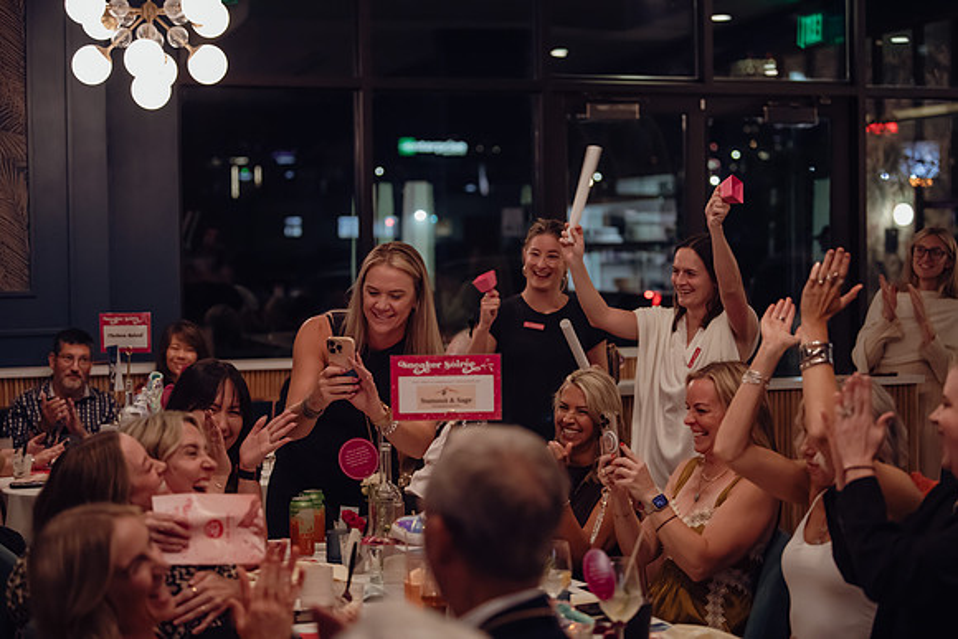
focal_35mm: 70
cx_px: 479
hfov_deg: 28.8
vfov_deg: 19.5
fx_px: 1863
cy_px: 320
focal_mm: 70
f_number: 2.8
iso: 4000
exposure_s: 1/200
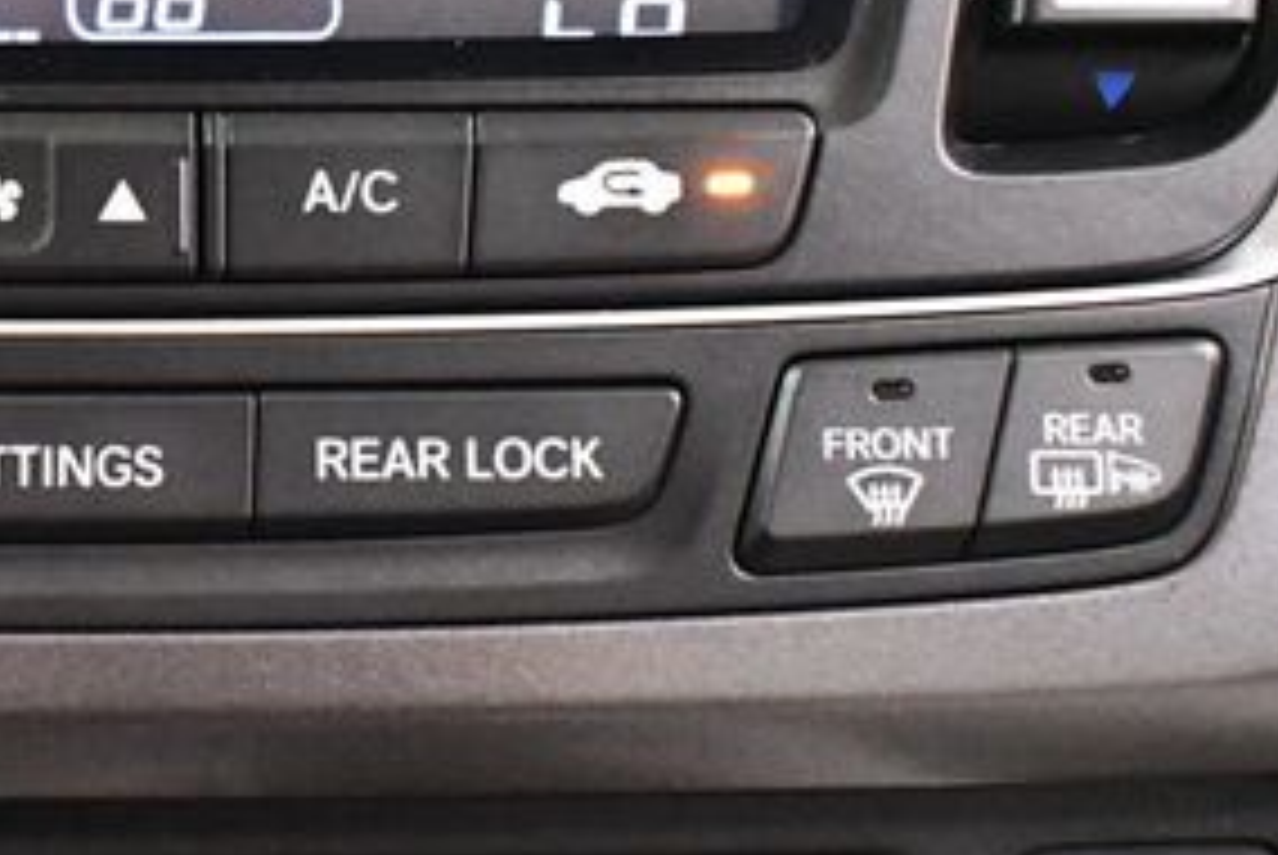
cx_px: -18
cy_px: 212
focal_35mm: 81
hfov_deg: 23.9
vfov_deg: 16.8
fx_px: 2878
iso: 9000
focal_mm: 18
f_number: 3.5
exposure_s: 1/60
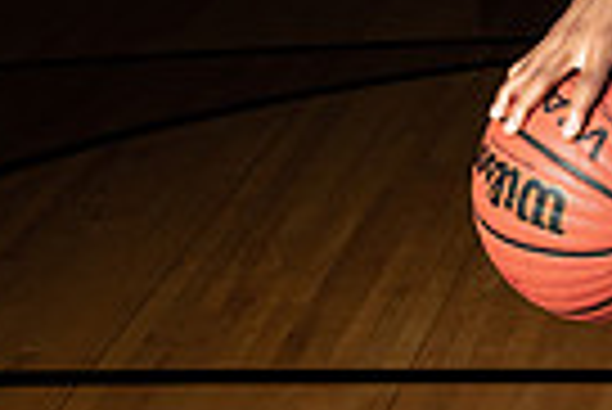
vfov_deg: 6.9
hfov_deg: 10.2
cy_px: -448
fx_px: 3267
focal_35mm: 192
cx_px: 1058
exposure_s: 1/200
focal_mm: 45
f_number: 14
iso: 320
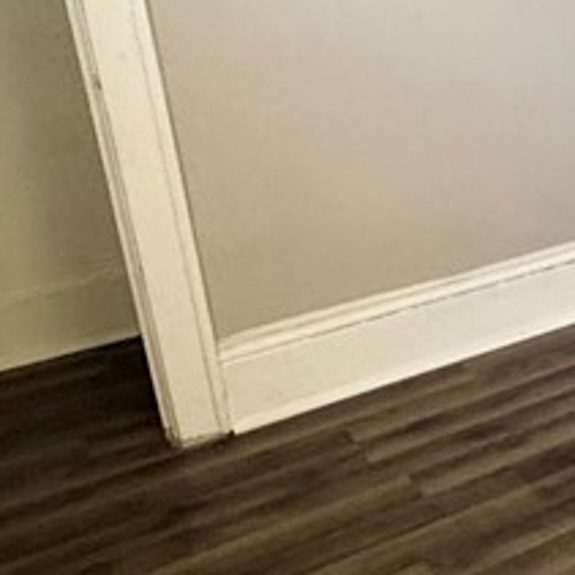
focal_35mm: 60
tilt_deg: -19.4
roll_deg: -1.7
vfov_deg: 28.2
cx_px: 888
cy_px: 150
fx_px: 1128
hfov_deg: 22.7
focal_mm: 2.22
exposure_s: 1/61
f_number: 2.2
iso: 320
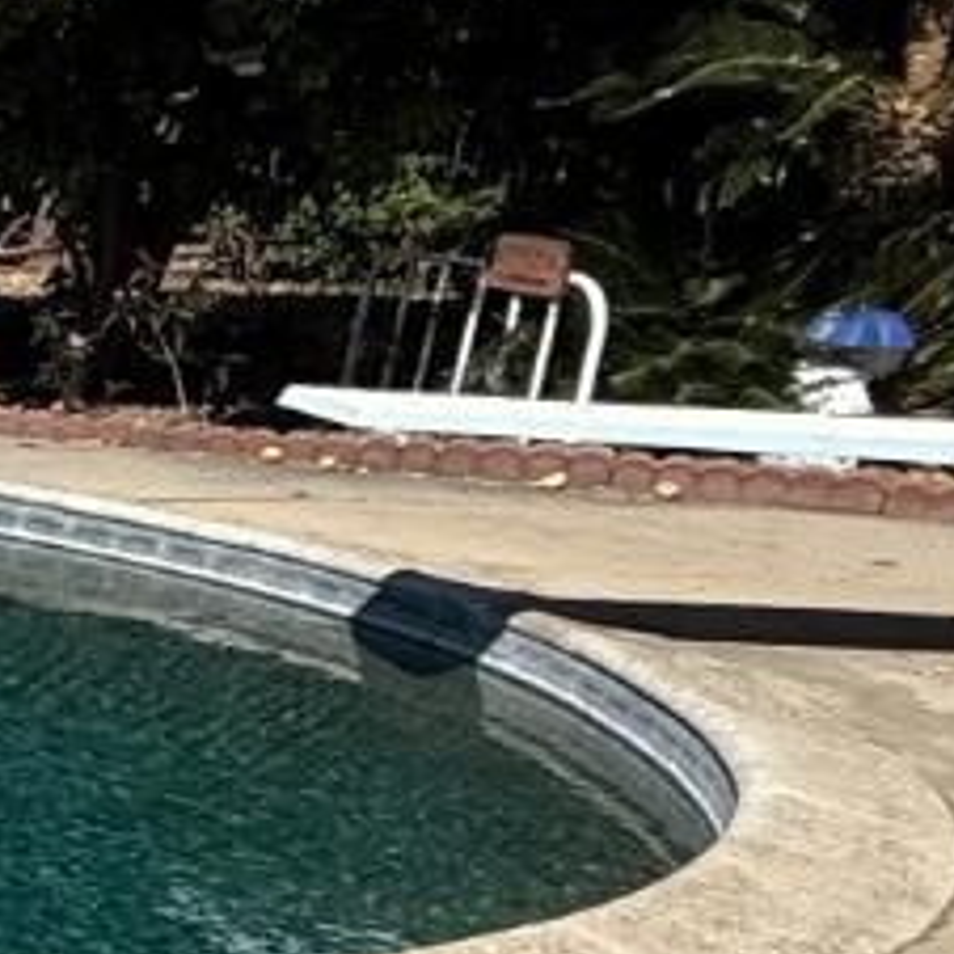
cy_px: 897
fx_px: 2557
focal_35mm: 82
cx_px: -1634
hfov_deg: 12.8
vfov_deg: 20.6
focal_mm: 2.22
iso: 50
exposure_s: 1/3460
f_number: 2.2
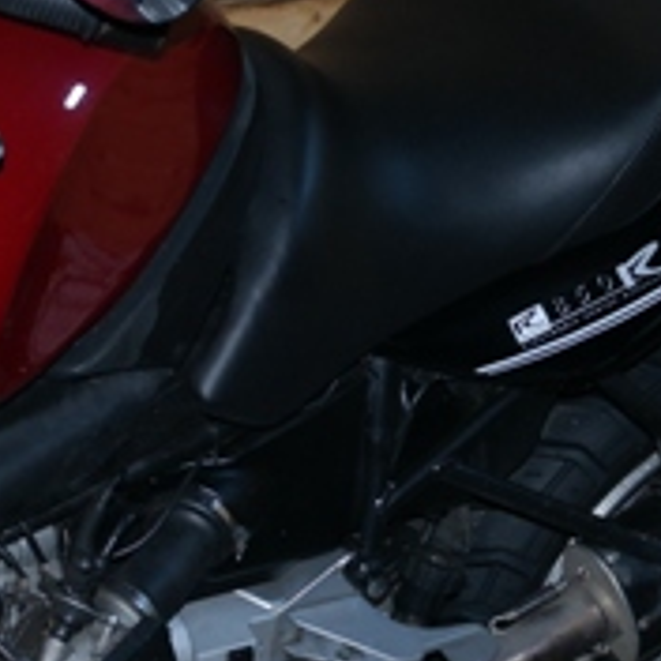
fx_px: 2506
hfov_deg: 14.9
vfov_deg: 15.0
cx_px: 94
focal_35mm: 116
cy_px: 419
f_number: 3.5
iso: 400
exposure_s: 1/40
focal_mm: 20
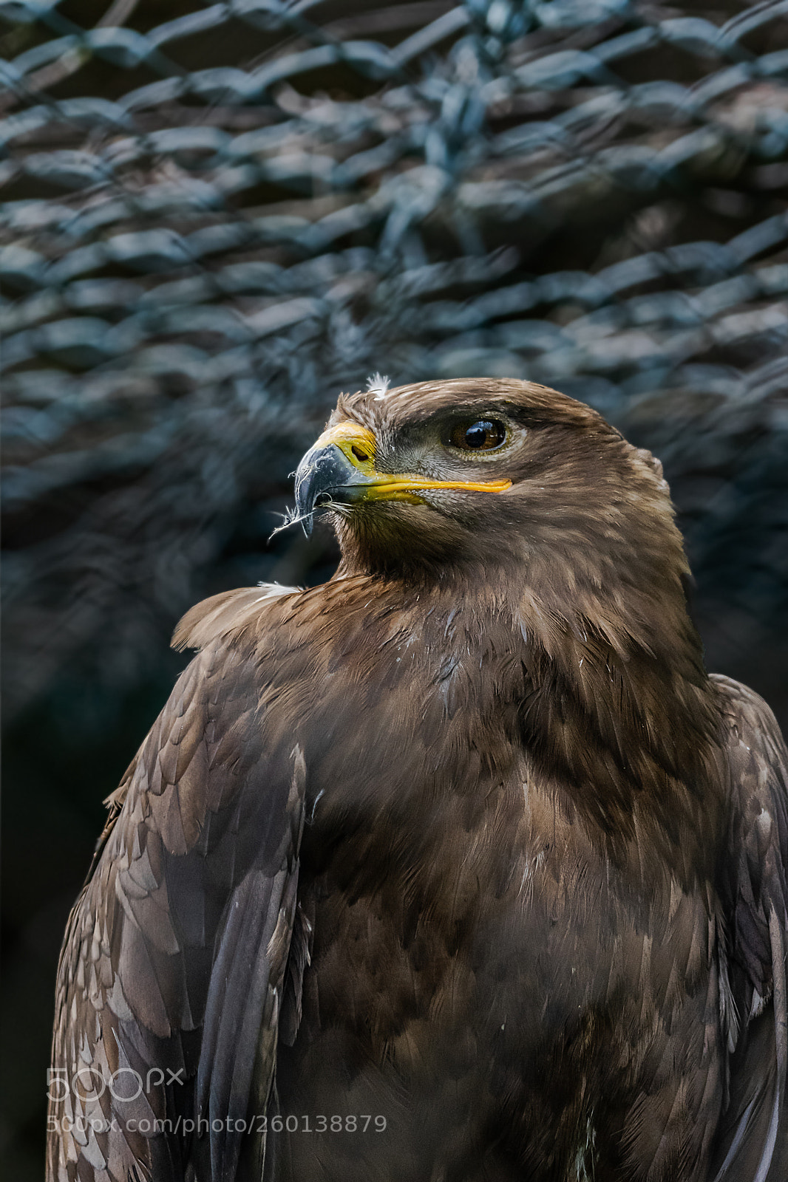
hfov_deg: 2.7
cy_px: 591
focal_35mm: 510
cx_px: 394
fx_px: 16751
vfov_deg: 4.0
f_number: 5.6
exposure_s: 1/320
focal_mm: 340
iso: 2000
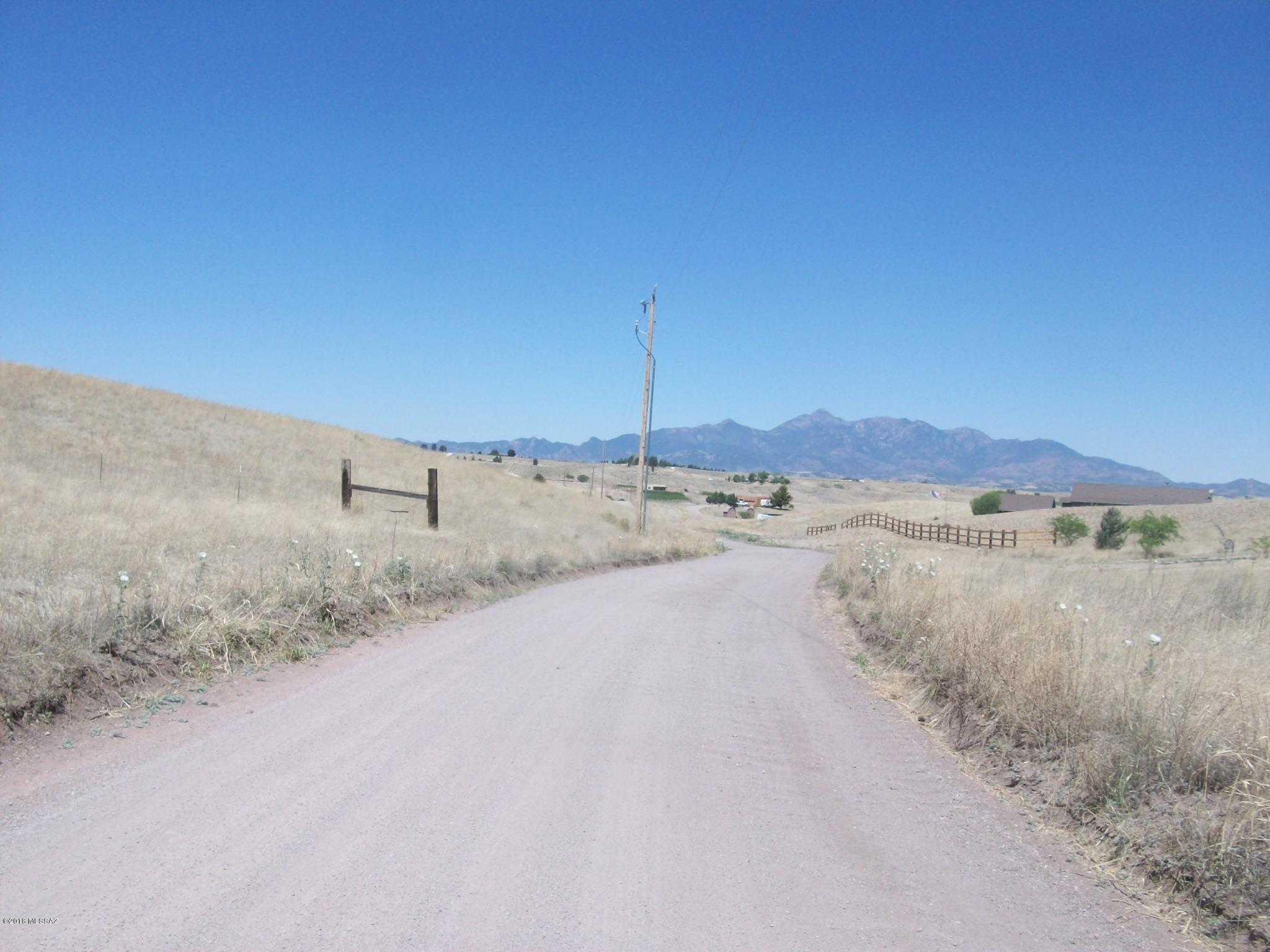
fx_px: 1247
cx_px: 635
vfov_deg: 41.8
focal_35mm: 34
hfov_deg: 54.0
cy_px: 476
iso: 64
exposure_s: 1/374
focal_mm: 5.7
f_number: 5.5
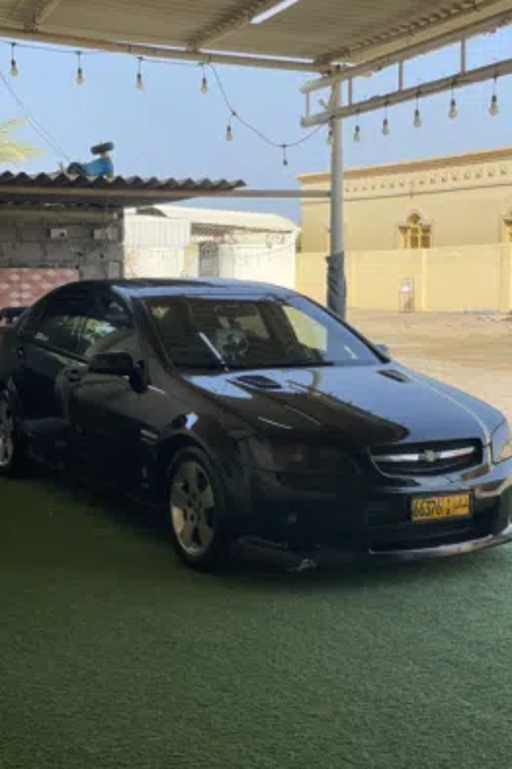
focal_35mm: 55
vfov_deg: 36.2
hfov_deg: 24.6
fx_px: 1173
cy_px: 384
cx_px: 238
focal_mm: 6
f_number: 2
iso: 32
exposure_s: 1/571
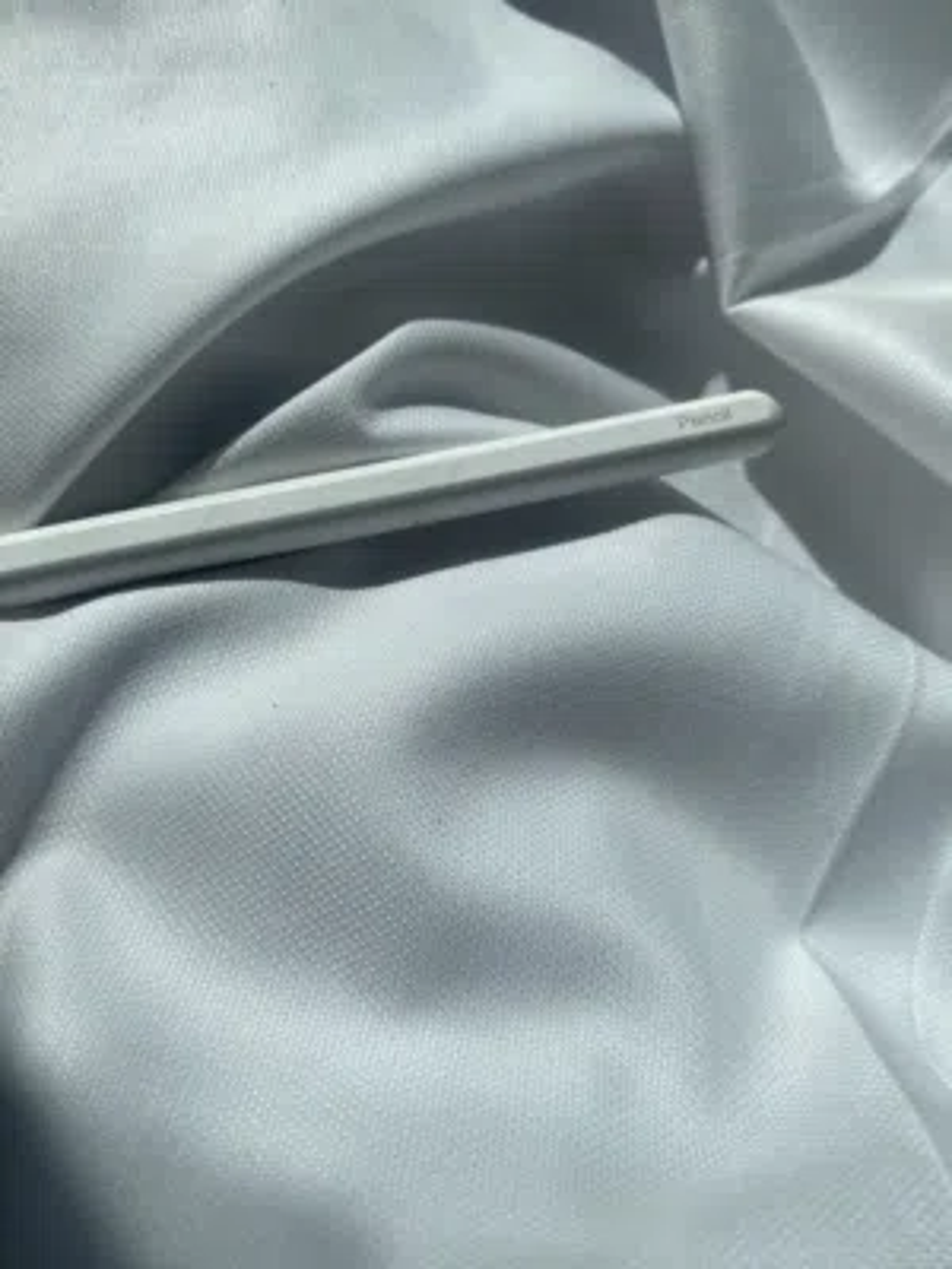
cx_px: 476
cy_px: 634
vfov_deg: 69.4
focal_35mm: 25
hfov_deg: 54.9
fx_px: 917
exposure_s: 1/11494
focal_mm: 4.25
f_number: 1.8
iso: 40
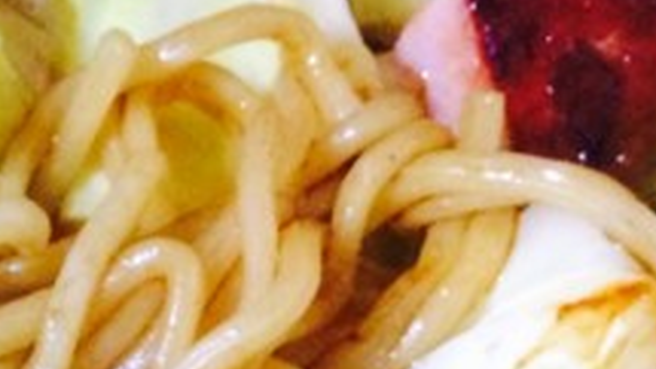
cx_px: -101
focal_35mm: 141
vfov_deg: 7.6
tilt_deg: -77.1
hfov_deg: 14.8
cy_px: 1086
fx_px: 2453
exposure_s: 1/17
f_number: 2.2
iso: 250
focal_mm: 4.15
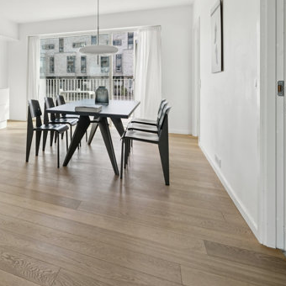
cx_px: -1
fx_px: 262
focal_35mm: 28
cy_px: 81
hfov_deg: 47.4
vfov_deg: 55.3
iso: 400
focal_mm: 14
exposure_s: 1/250
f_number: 5
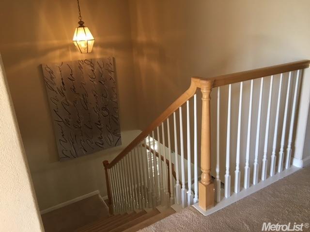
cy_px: 116
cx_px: 155
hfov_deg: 61.7
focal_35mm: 29
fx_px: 260
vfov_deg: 48.2
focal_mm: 4.15
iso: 64
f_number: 2.2
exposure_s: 1/30
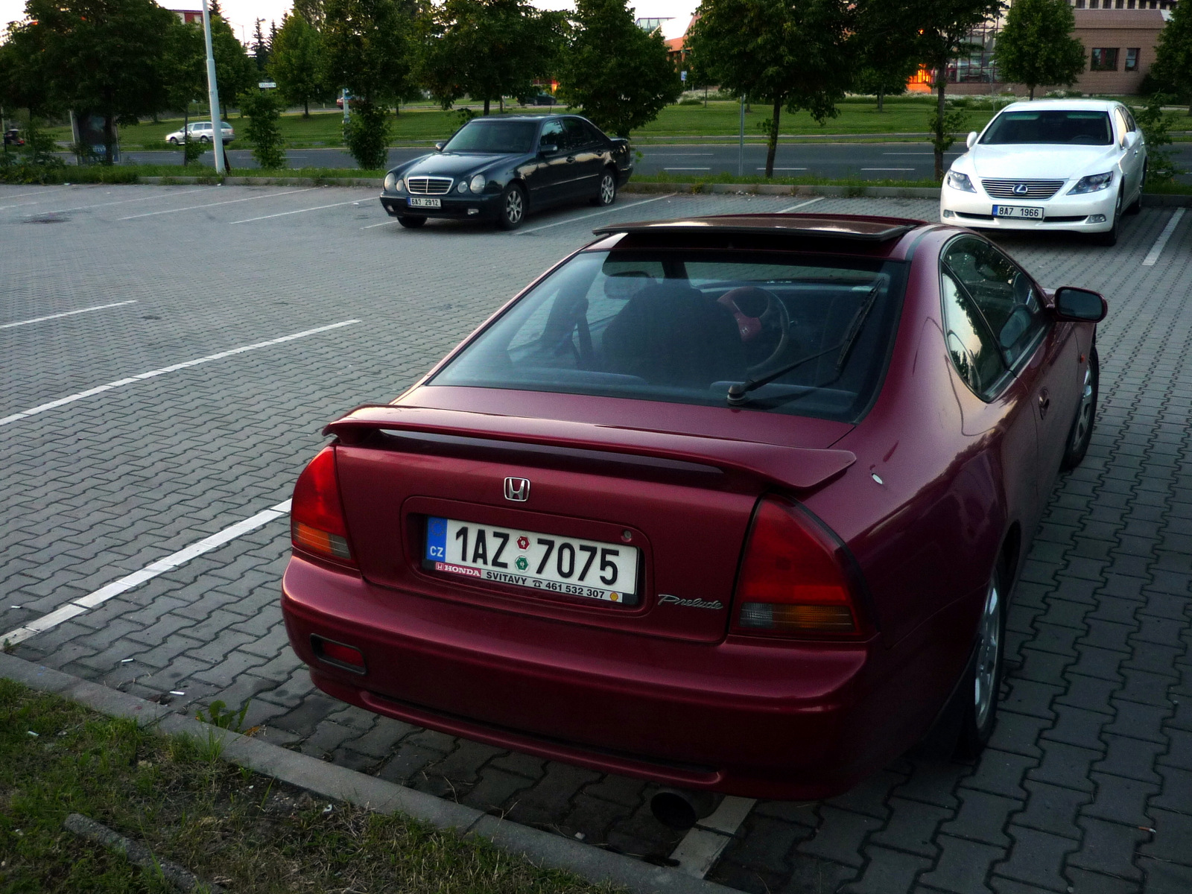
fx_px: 1136
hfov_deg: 55.4
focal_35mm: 33
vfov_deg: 42.9
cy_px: 447
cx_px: 596
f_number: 2.8
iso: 100
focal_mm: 5.5
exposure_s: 1/125
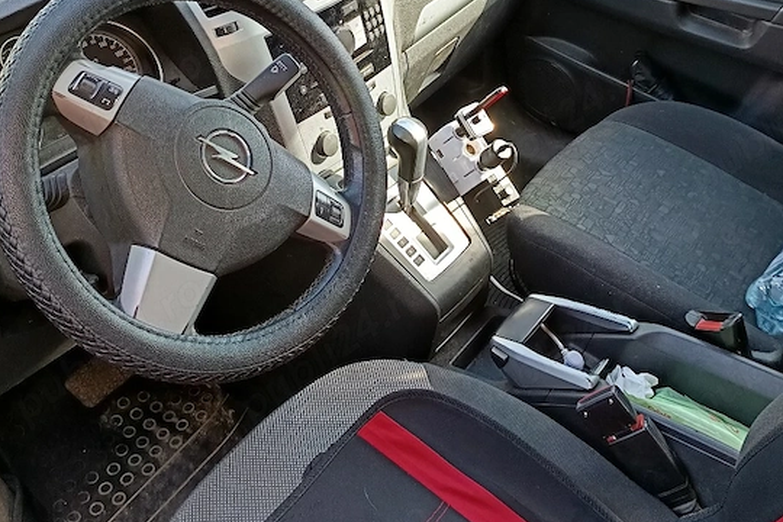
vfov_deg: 35.4
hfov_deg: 51.9
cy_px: 158
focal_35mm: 37
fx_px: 805
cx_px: 392
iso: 122
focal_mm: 5.31
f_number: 1.7
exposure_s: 1/50
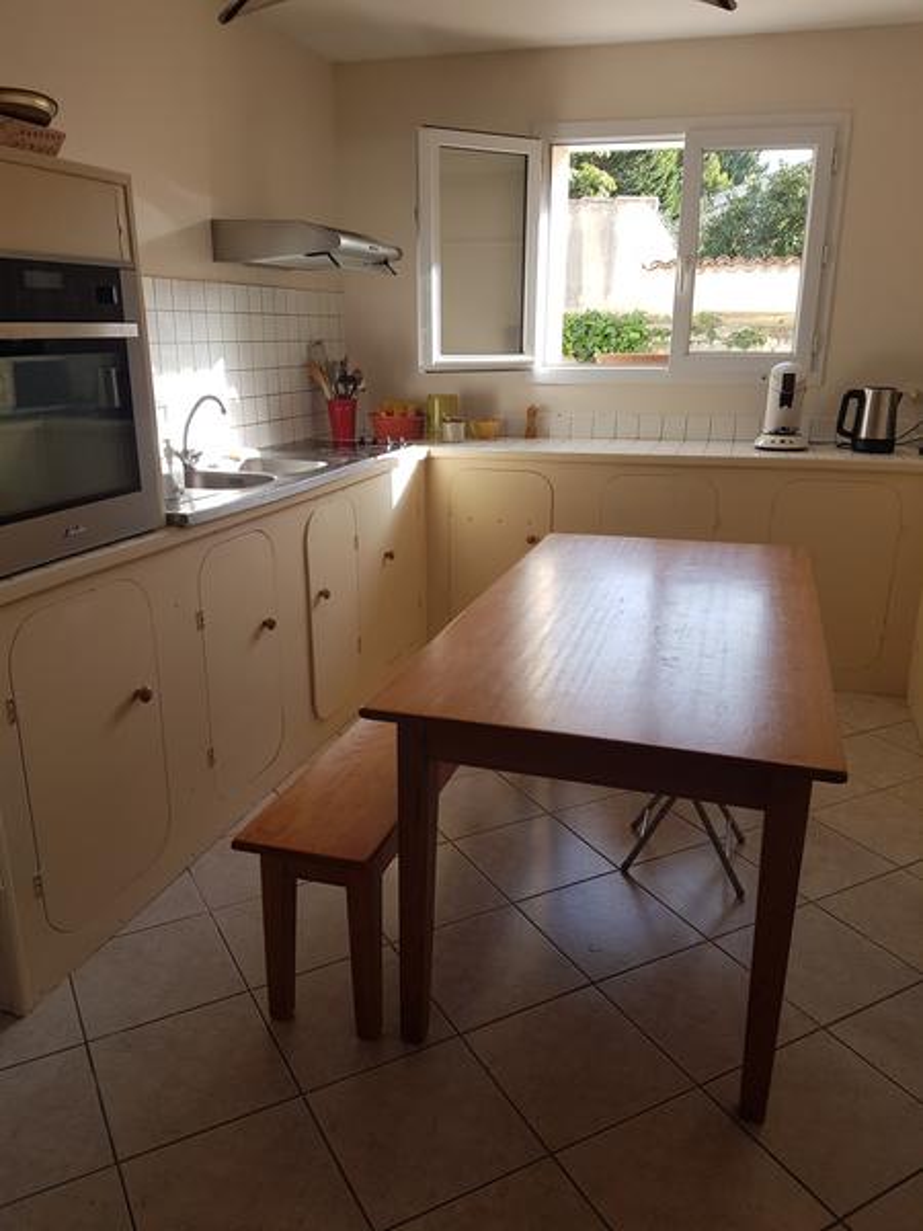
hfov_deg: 53.1
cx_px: 462
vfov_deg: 67.3
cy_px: 616
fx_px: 924
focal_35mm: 26
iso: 40
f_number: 1.7
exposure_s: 1/167
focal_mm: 4.2
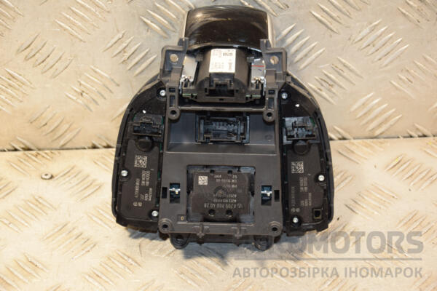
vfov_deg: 13.8
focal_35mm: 99
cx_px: 218
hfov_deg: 20.6
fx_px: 1202
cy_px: 146
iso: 800
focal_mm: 66
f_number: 5.3
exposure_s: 1/100
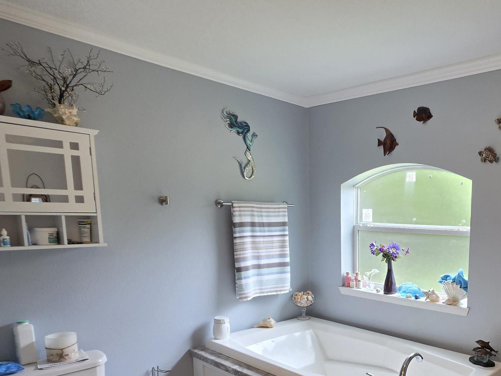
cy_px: 271
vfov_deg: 51.3
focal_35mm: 26
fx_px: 376
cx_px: 402
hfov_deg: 61.6
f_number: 1.9
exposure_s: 1/120
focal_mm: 2.2
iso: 125
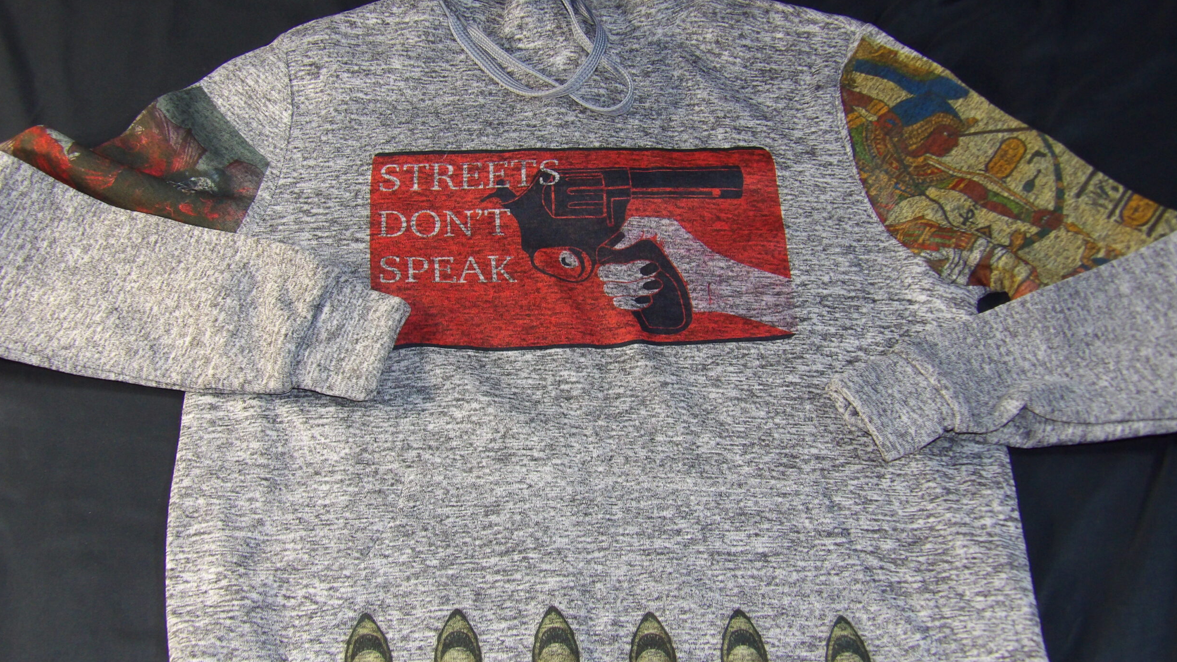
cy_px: 330
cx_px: 570
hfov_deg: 39.9
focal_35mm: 52
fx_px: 1623
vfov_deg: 23.1
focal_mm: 8.2
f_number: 3.3
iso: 200
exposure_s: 1/60
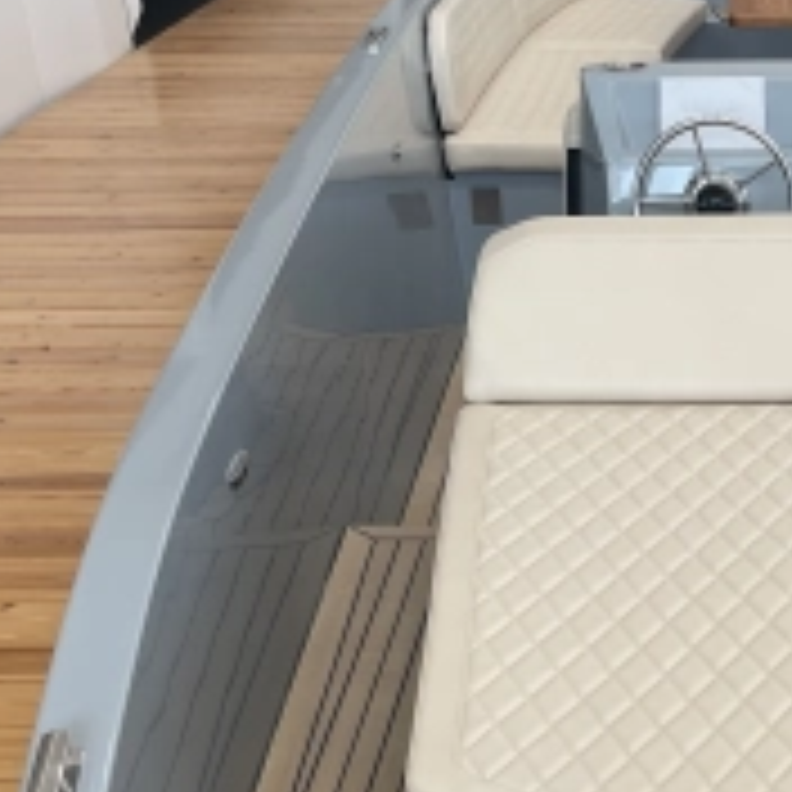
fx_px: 1864
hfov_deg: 23.1
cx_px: 770
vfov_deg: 23.1
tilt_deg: -30.8
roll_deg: +1.4
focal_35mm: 72
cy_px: 767
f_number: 1.6
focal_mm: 5.1
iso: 32
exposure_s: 1/196
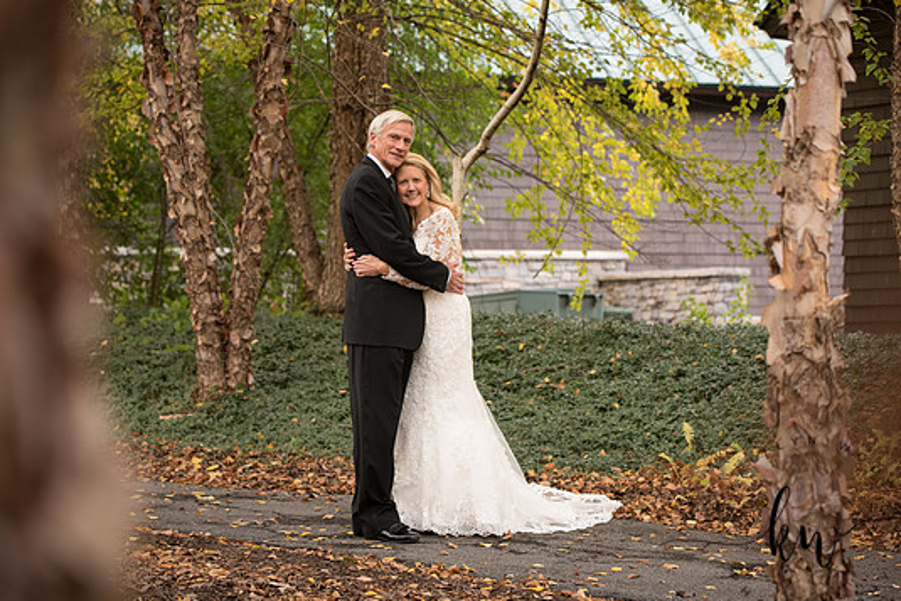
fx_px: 1928
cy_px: 312
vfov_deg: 17.7
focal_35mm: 77
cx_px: 473
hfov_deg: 26.3
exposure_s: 1/160
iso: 800
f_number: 2.8
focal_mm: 70
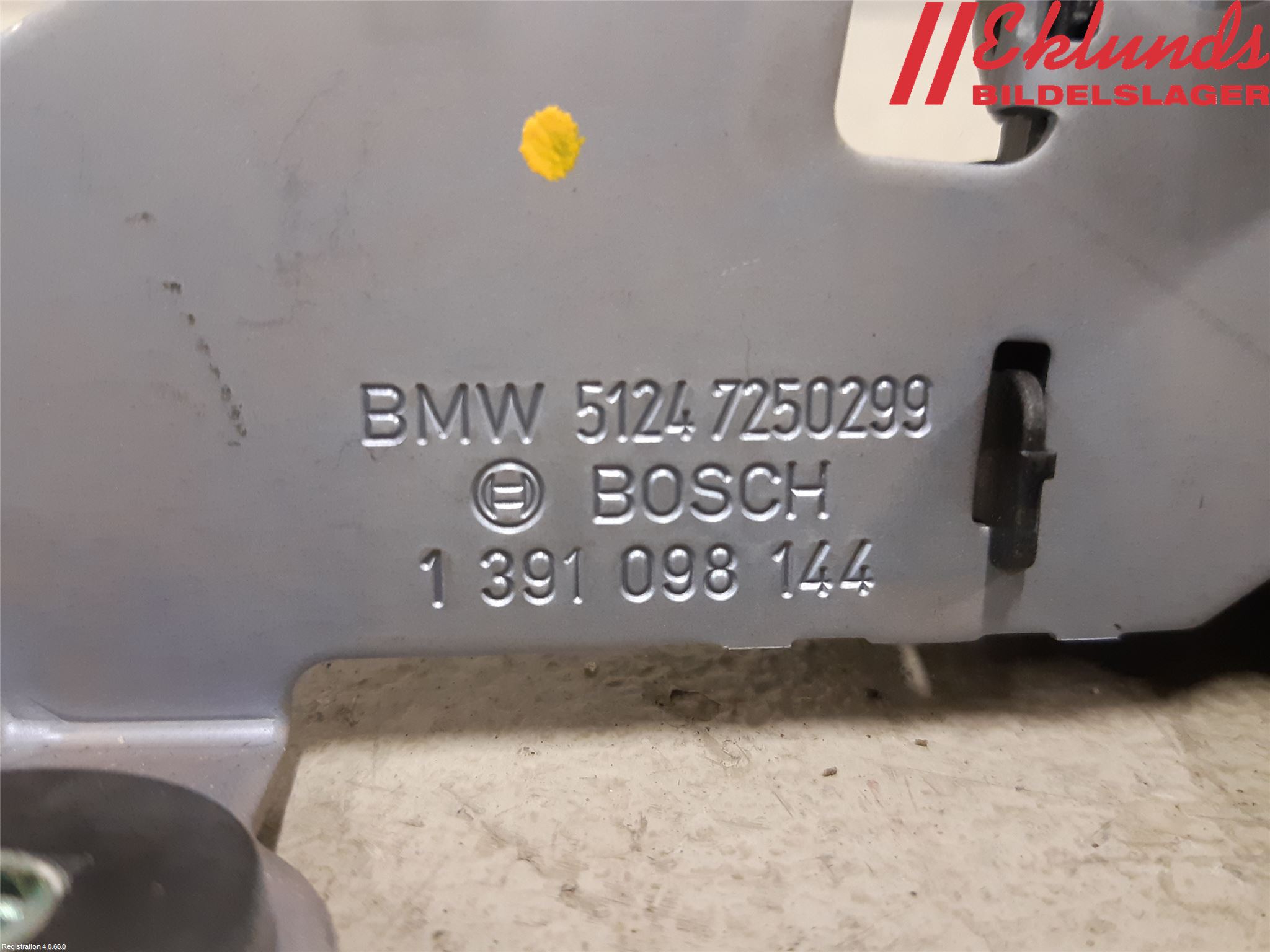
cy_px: 476
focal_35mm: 26
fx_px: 954
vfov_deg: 53.1
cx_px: 635
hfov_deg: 67.3
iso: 250
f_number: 1.7
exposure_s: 1/33
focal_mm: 3.93
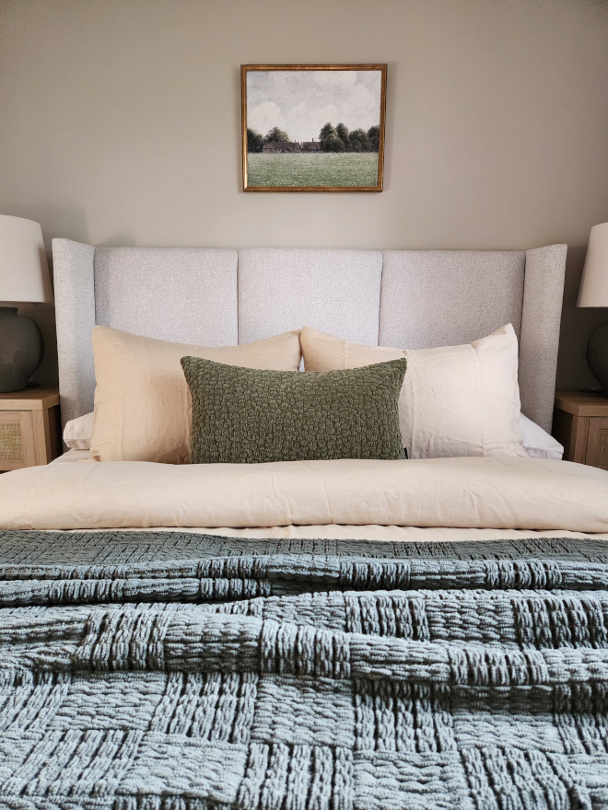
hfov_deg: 58.9
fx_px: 539
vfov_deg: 73.9
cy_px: 405
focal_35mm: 23
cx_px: 304
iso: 1000
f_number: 1.8
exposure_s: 1/120
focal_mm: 5.4
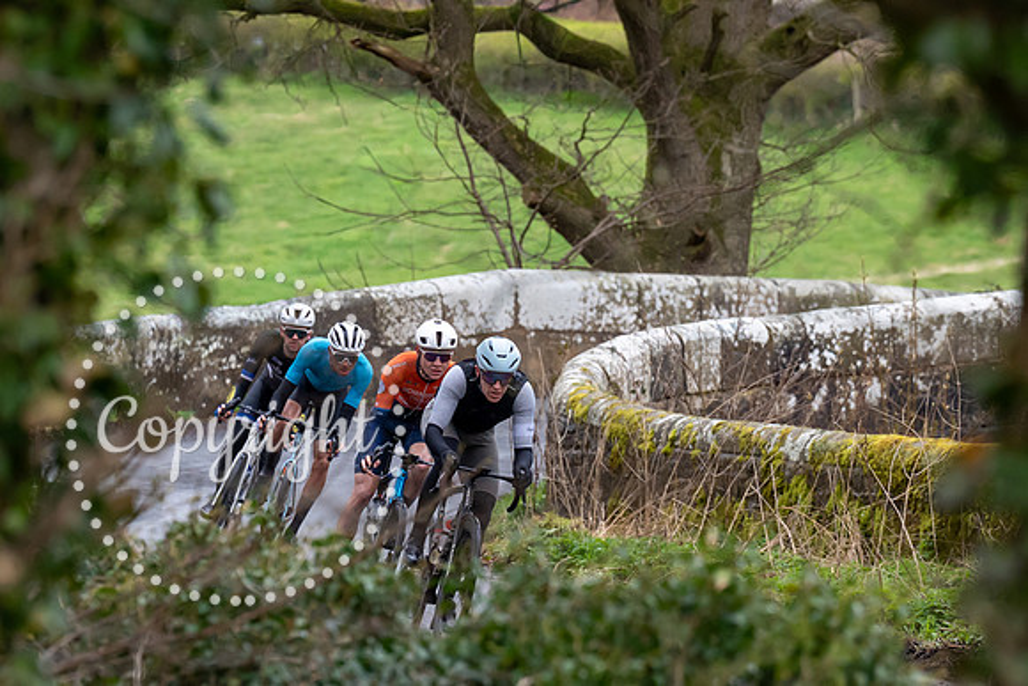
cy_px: 416
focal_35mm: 326
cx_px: 529
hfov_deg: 6.3
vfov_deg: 4.2
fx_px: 9325
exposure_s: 1/1000
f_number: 4
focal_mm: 173
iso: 1600
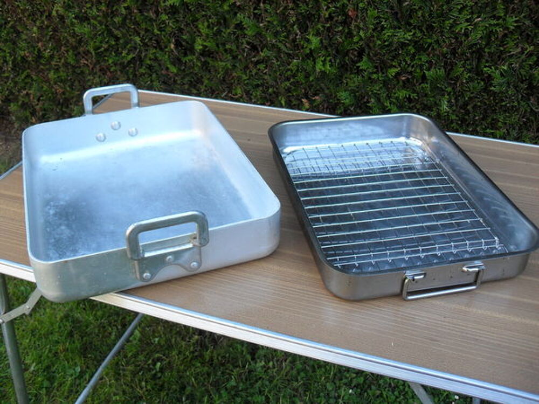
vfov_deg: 40.7
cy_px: 202
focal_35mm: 35
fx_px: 545
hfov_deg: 52.6
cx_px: 270
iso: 80
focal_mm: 6.2
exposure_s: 1/60
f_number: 2.8
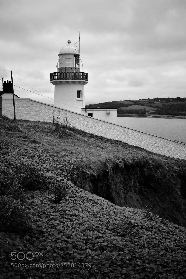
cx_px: 93
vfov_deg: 43.6
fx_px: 349
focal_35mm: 45
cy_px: 140
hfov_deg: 29.9
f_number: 4.2
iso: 400
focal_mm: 30
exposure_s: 1/200
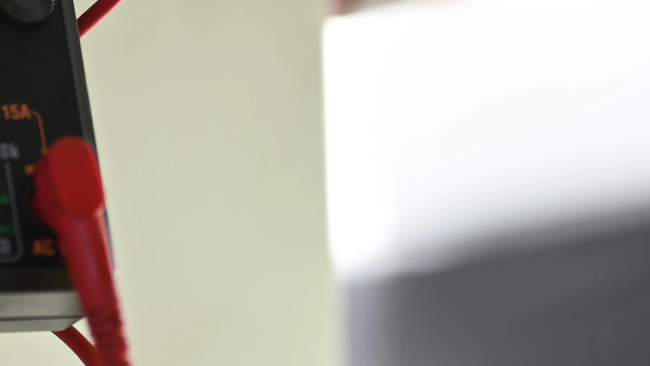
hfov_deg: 11.5
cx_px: 84
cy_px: -118
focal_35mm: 187
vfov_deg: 6.4
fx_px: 3223
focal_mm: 50
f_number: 2
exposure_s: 1/1000
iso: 200
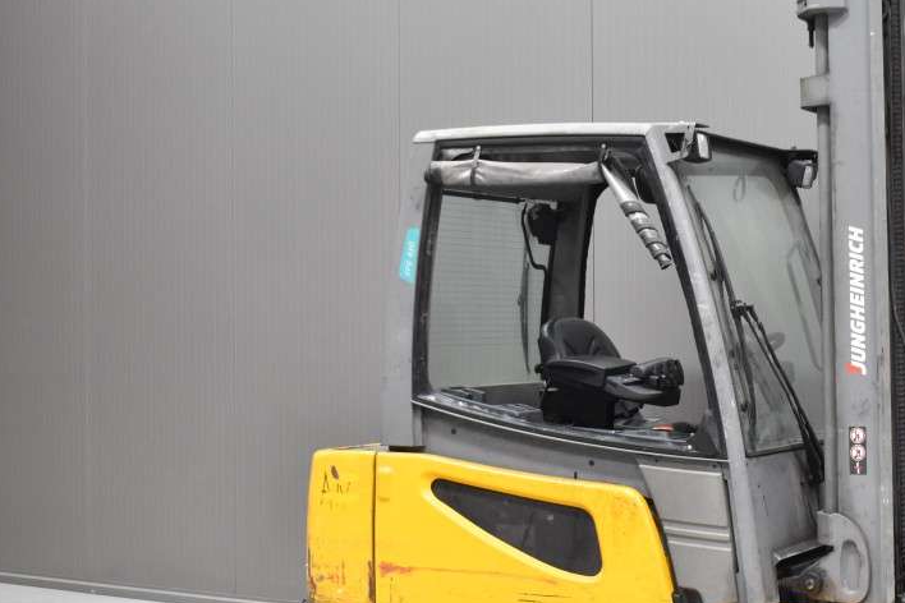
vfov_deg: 22.2
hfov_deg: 32.1
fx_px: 1533
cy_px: 342
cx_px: 717
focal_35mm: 61
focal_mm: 24
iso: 1600
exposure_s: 1/40
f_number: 4.5
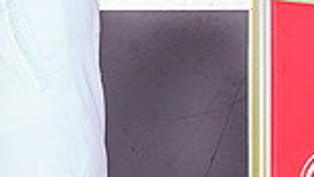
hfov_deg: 4.8
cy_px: -245
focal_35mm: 449
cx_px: -5
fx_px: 3736
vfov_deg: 2.7
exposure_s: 1/200
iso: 200
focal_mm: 98
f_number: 10
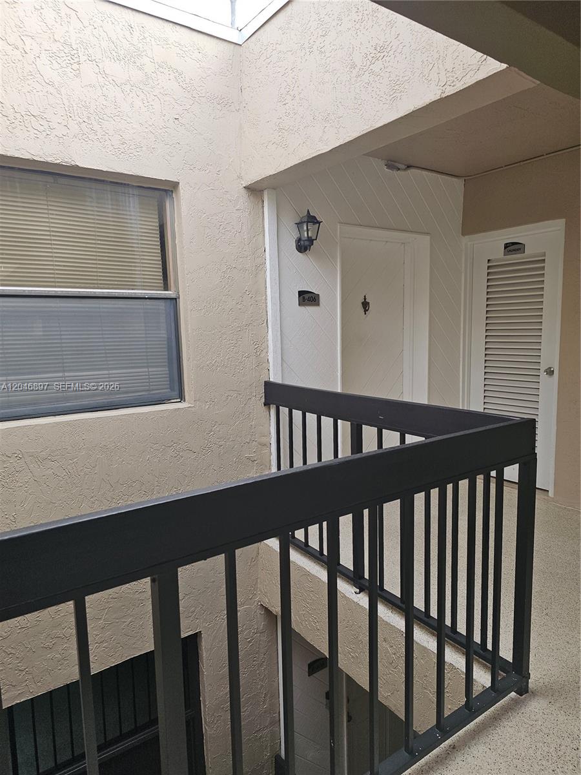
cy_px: 388
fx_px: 515
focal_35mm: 23
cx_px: 290
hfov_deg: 58.9
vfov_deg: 73.9
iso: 12
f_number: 1.7
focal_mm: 6.3
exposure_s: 1/120
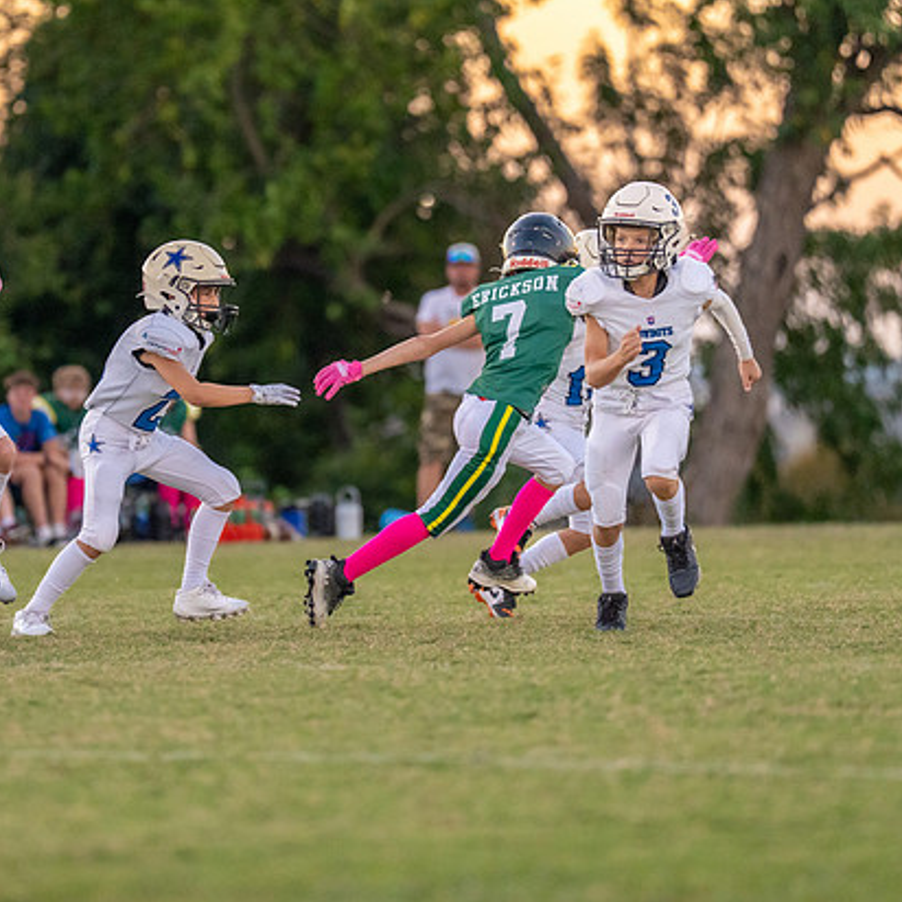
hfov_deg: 4.7
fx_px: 10878
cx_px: 306
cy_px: 390
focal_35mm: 369
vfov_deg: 4.7
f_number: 2.8
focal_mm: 200
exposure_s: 1/1600
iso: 2500
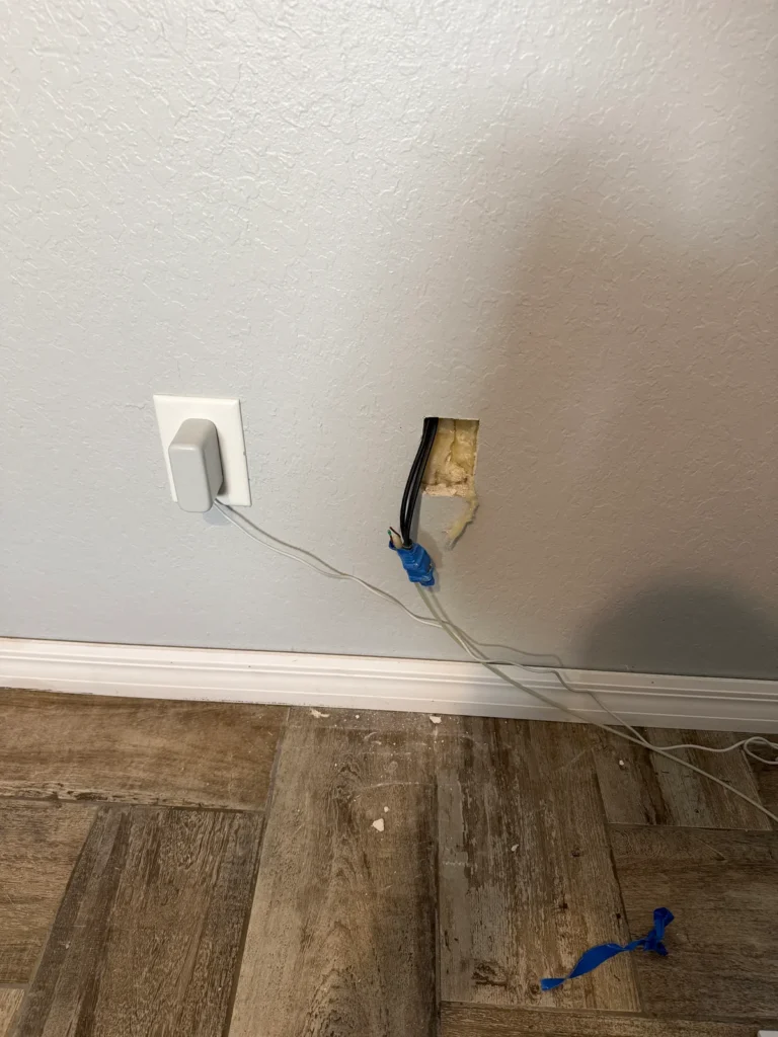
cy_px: 518
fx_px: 719
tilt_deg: -36.3
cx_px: 389
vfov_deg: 71.6
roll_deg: -2.0
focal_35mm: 24
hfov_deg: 56.8
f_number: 1.78
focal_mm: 6.76
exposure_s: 1/60
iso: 250
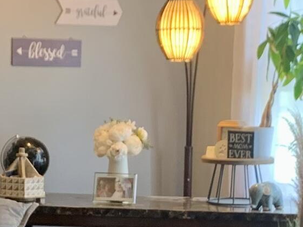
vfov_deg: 10.5
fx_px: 1226
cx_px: 119
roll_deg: -1.6
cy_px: 215
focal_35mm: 140
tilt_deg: -7.2
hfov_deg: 14.1
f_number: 1.8
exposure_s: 1/60
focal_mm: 4.25
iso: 125
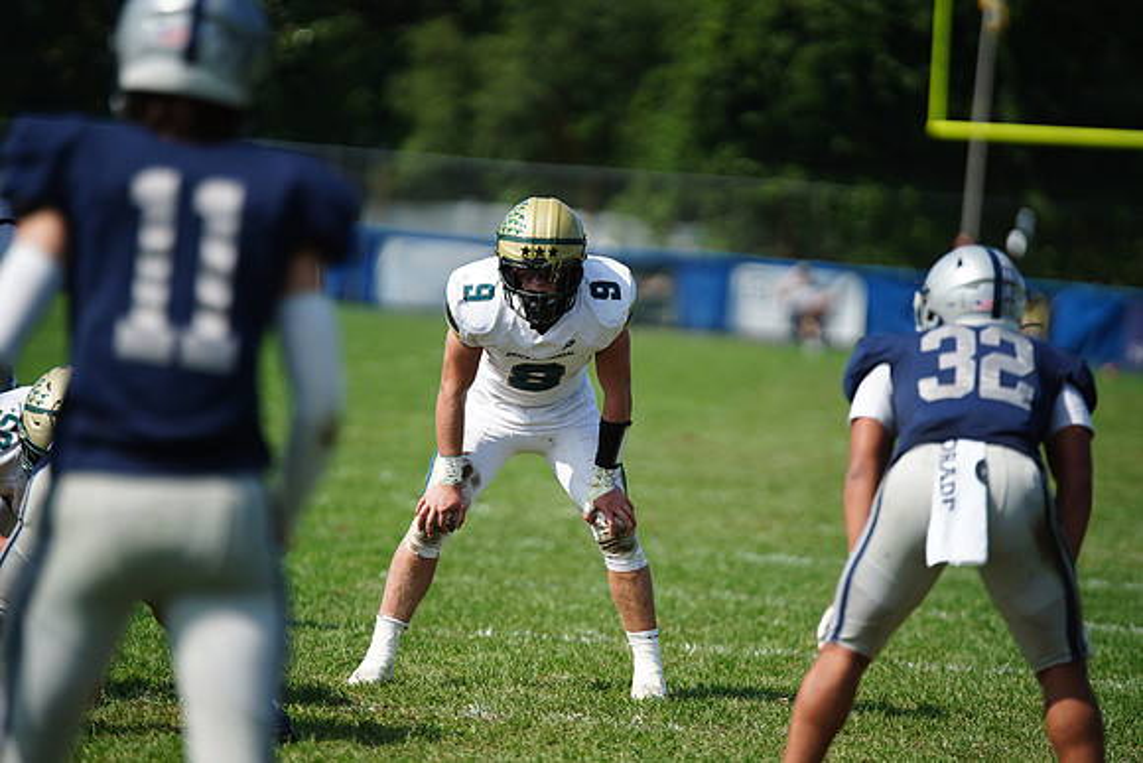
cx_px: 572
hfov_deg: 6.9
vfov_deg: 4.6
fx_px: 9527
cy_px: 382
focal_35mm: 300
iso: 400
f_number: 2.8
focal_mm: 300
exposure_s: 1/5000
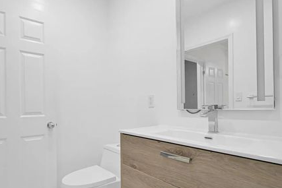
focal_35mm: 21
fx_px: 165
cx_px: 113
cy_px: 106
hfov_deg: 80.2
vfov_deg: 59.4
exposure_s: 1/40
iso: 100
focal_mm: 14
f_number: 4
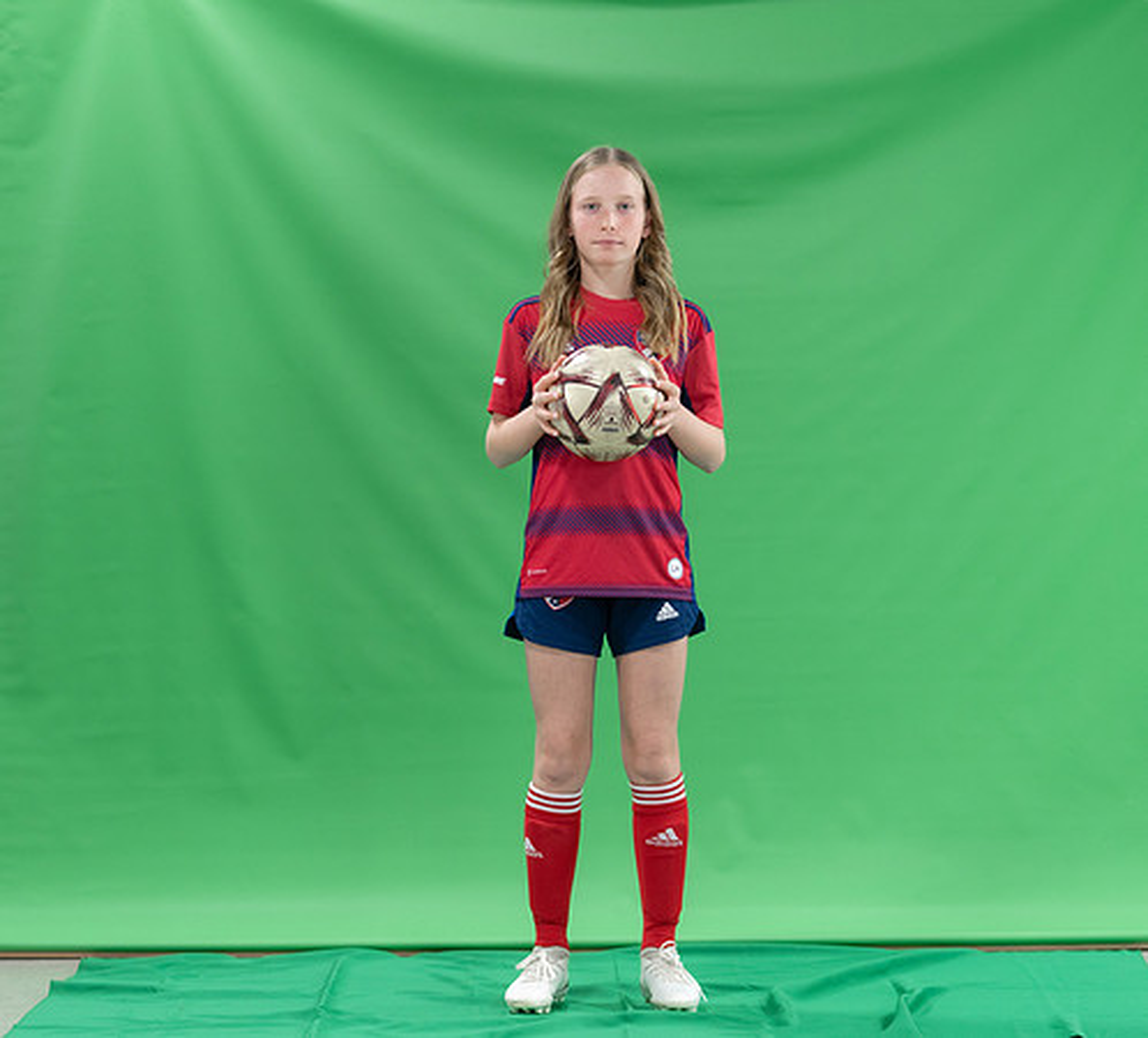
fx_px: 3163
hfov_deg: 20.6
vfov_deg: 18.6
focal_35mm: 88
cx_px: 588
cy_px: 532
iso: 1000
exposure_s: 1/250
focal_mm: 70
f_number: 2.8
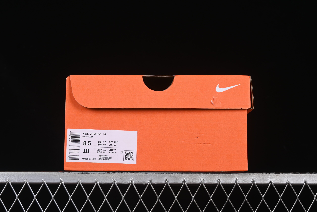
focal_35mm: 75
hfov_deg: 27.0
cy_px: 106
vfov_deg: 18.2
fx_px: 660
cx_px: 158
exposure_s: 1/80
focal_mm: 50
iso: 160
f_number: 8
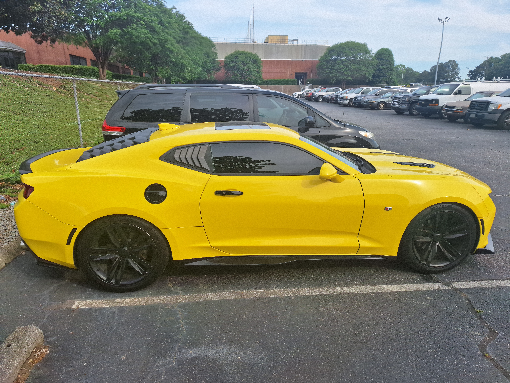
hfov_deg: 73.9
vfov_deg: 58.9
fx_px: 339
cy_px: 192
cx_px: 255
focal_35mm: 23
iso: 40
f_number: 1.8
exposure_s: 1/1256
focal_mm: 5.54
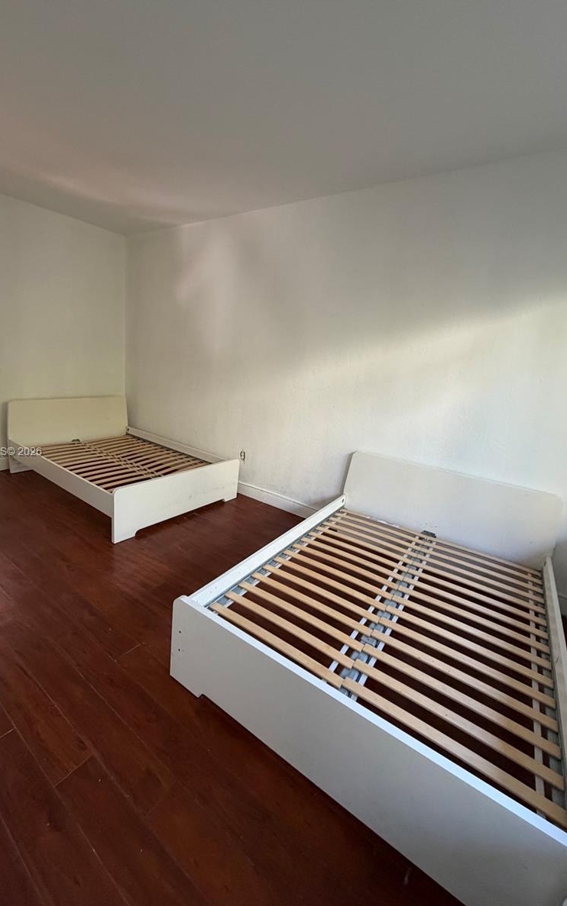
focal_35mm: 15
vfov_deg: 101.5
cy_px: 453
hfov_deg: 74.4
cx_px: 245
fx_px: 371
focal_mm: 2.22
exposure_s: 1/60
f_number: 2.2
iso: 320
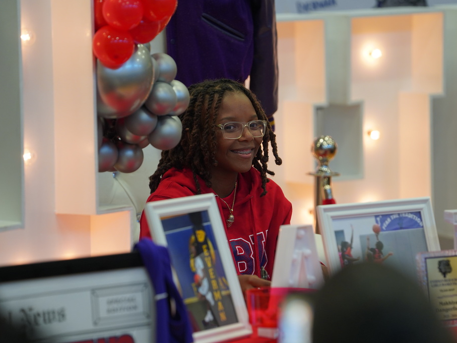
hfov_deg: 9.2
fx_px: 2838
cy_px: 171
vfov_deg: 6.9
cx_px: 252
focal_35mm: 215
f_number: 4
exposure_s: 1/200
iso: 1600
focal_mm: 198
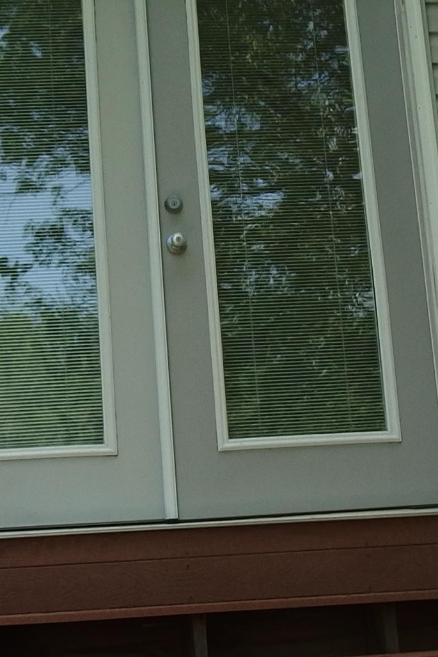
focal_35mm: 79
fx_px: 1441
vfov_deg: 25.5
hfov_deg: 17.3
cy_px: 212
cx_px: 198
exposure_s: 1/800
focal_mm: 4.7
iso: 100
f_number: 2.8
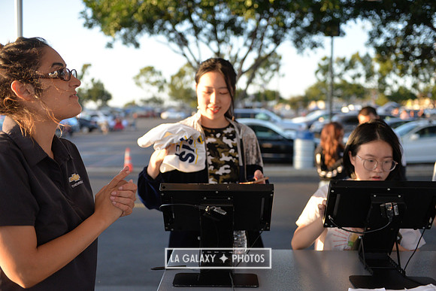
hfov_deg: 50.7
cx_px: 218
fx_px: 460
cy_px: 146
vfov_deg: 35.1
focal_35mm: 38
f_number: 2.8
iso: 1800
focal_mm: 38
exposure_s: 1/4000
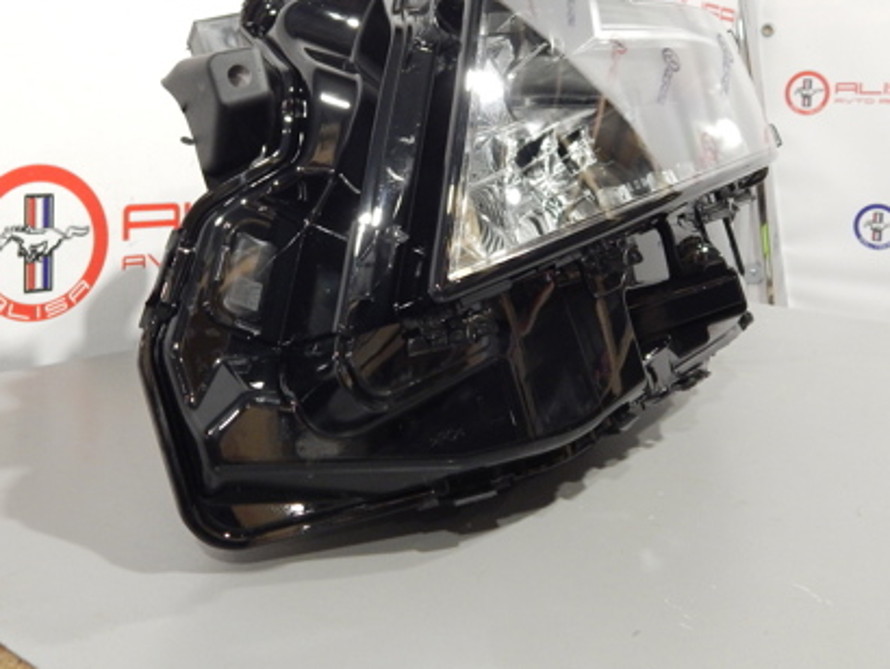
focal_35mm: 39
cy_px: 195
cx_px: 404
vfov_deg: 36.3
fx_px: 1003
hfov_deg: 47.8
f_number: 3.1
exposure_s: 1/20
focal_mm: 4.5
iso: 400
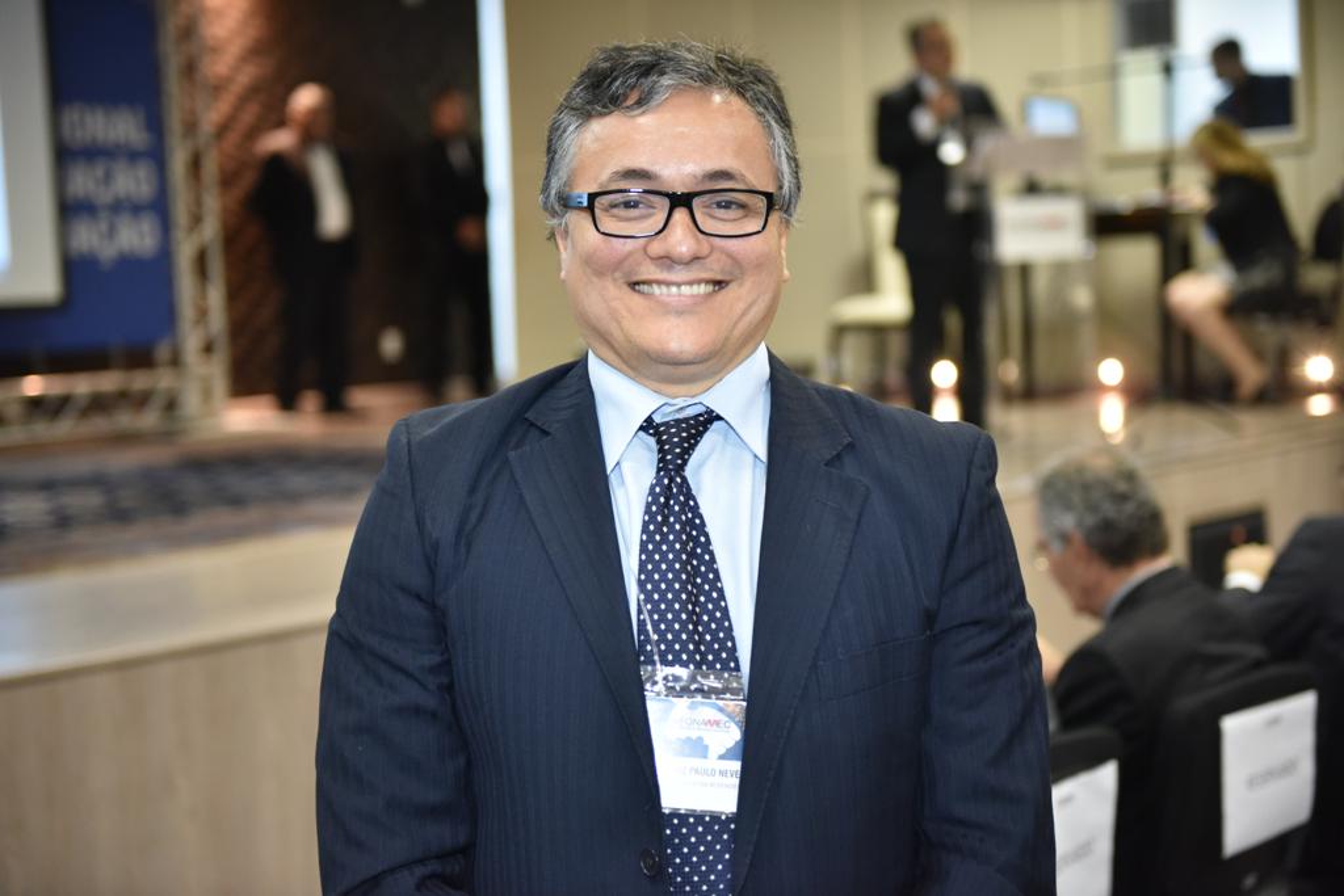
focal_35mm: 58
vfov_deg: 23.4
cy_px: 448
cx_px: 672
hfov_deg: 34.5
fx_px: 2165
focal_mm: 58
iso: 2200
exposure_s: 1/125
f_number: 2.8
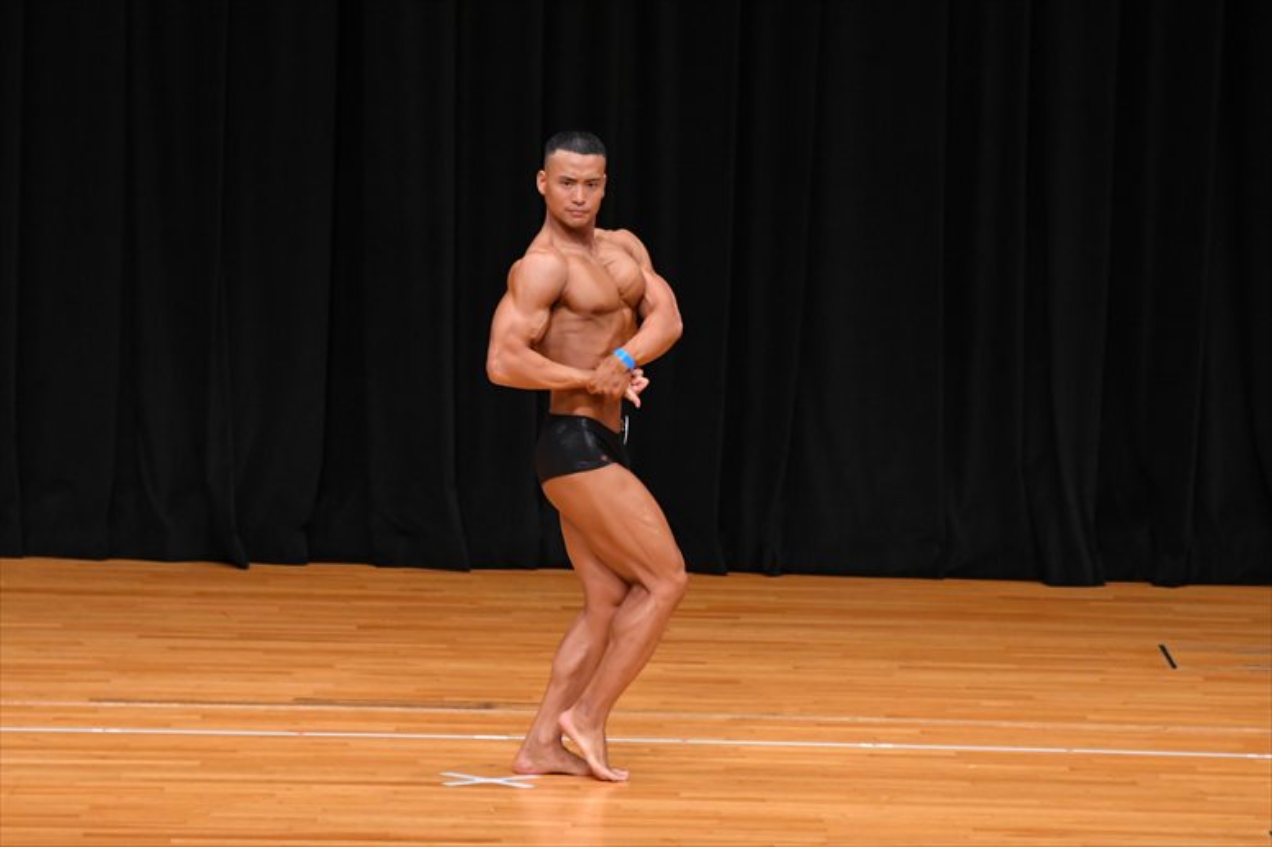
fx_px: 9006
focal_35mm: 255
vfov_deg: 5.4
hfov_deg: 8.1
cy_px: 424
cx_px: 636
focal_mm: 170
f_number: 5.6
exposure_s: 1/400
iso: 3200
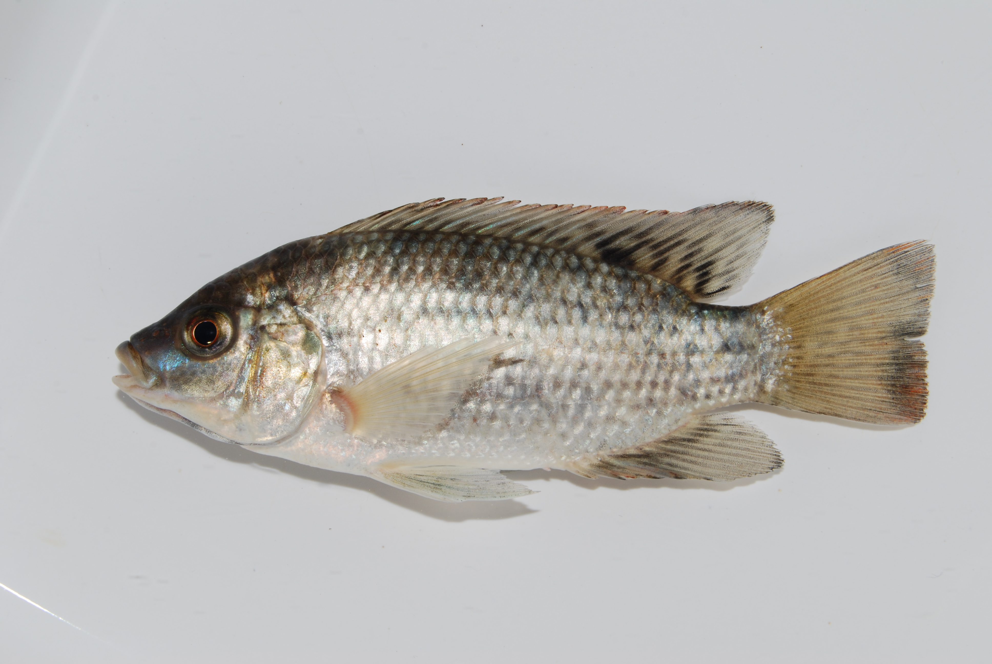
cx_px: 496
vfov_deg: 16.6
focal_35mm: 82
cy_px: 332
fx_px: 2276
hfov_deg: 24.6
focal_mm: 55
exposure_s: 1/200
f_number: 16
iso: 100
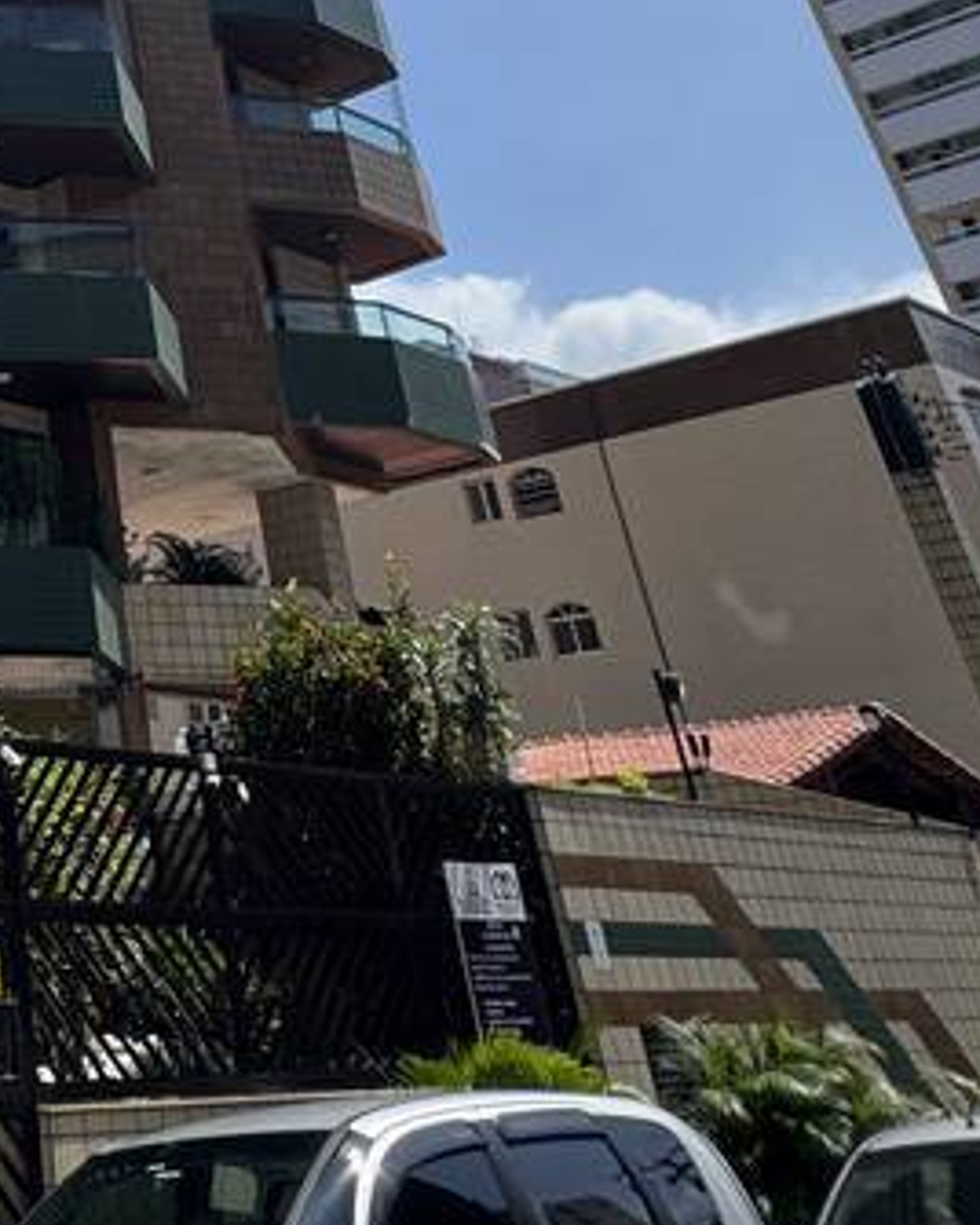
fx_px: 1595
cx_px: -241
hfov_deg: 28.8
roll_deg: +1.3
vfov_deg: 34.7
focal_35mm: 44
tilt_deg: +37.1
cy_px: -197
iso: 50
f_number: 2.2
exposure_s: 1/1323
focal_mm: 2.22
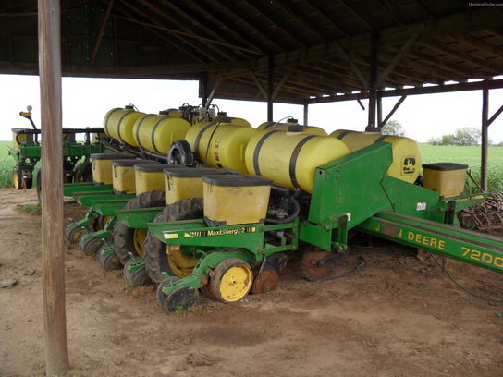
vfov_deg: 40.7
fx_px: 509
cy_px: 188
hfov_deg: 52.6
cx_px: 252
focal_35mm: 35
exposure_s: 1/500
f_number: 3
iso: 80
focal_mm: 6.3
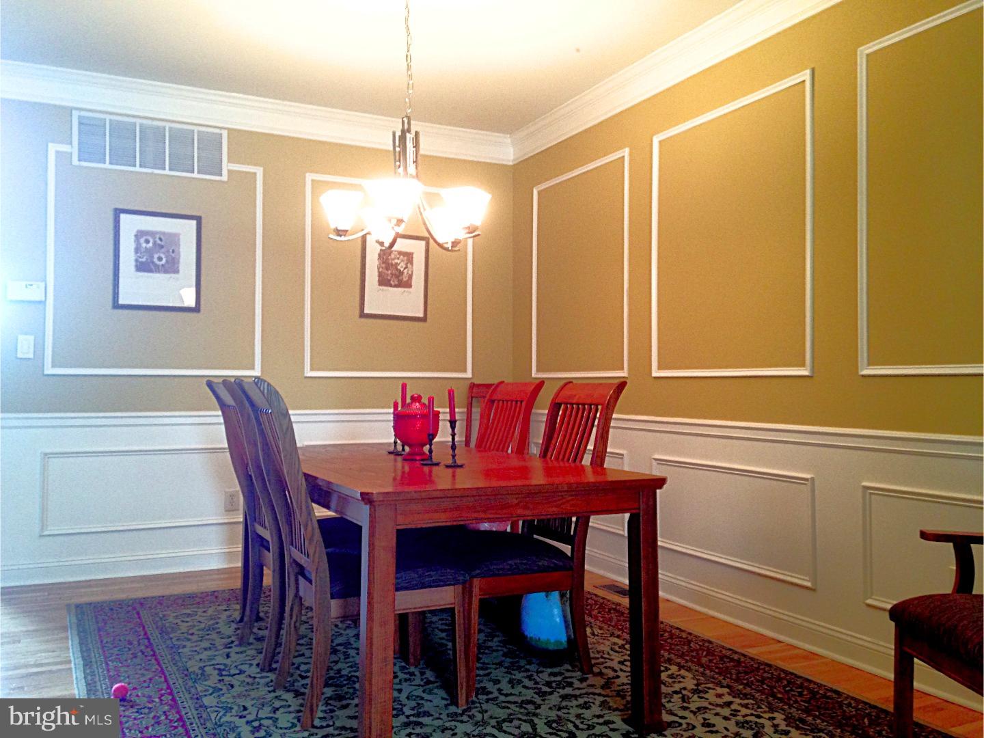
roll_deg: -1.6
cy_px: 369
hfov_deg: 55.4
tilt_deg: +1.4
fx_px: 938
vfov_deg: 42.9
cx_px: 492
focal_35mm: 33
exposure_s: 1/20
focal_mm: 4.12
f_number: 2.4
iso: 100
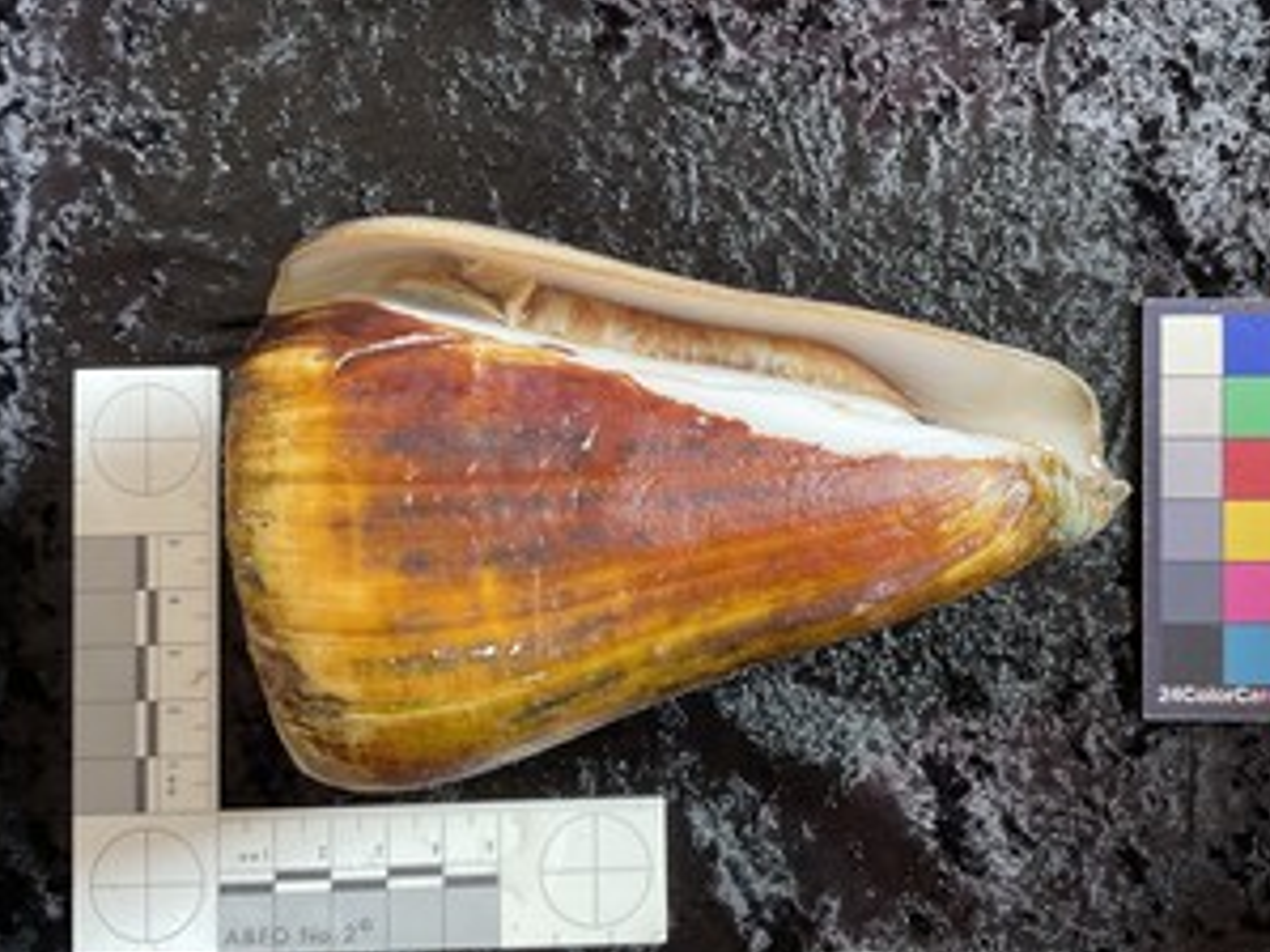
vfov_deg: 41.6
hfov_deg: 53.9
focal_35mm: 34
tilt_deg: -88.5
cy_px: 550
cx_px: 697
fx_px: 1247
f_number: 1.8
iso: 50
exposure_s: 1/60
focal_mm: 3
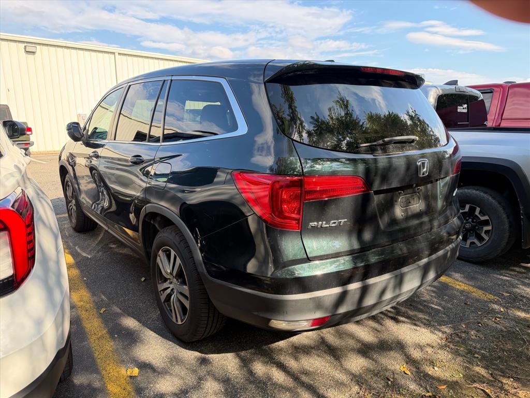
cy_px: 199
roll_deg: +1.4
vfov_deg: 56.8
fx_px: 367
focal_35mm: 24
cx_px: 265
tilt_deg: -9.9
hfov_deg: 71.6
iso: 100
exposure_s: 1/501
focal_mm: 6.76
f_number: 1.78
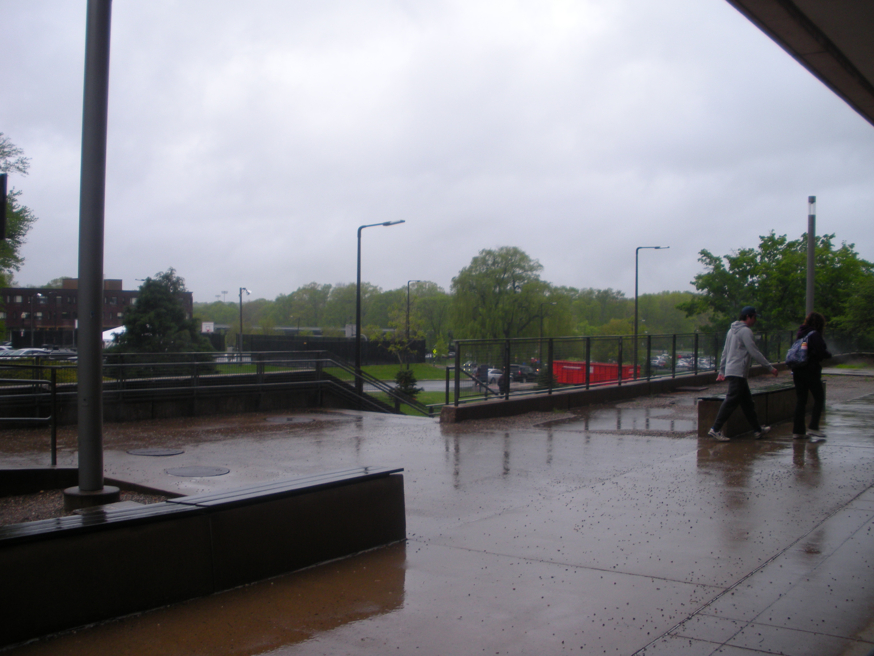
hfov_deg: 51.4
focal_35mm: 36
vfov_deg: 39.7
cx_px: 437
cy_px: 328
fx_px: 909
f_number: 3.5
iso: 64
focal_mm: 6.3
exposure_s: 1/72.3
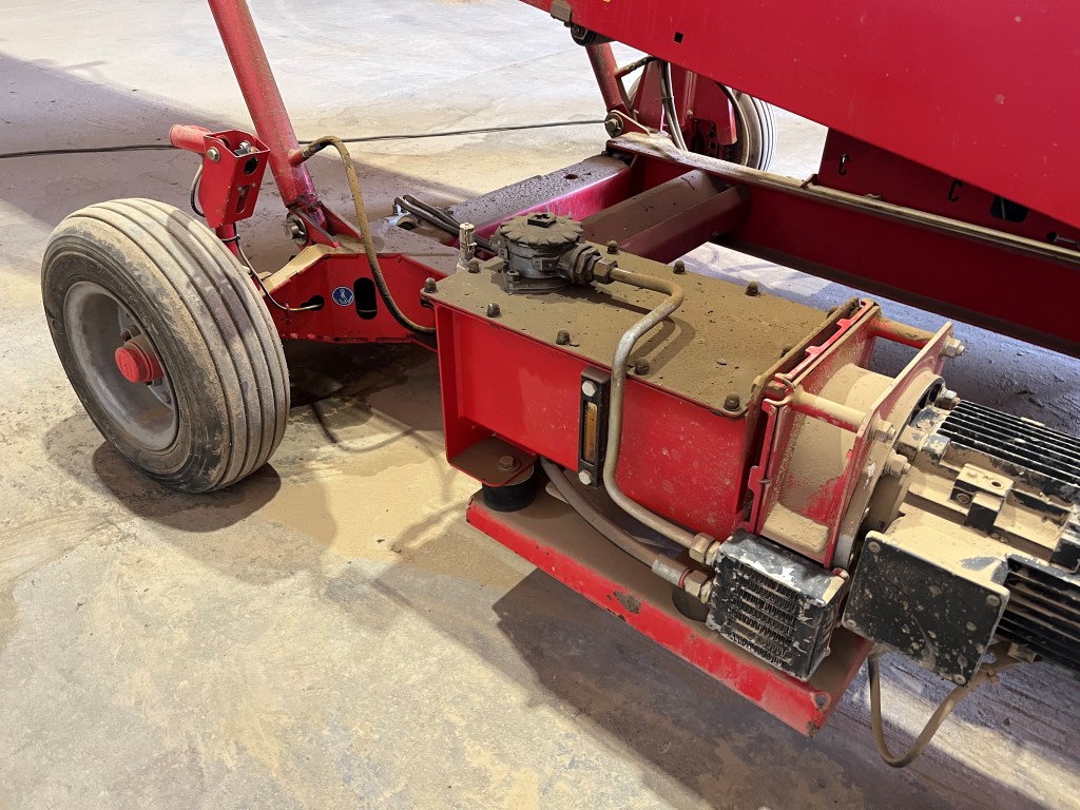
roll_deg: +2.7
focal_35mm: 26
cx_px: 540
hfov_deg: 67.3
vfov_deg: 53.1
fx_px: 811
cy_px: 405
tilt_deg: -30.4
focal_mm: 5.1
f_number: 1.6
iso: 250
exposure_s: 1/60
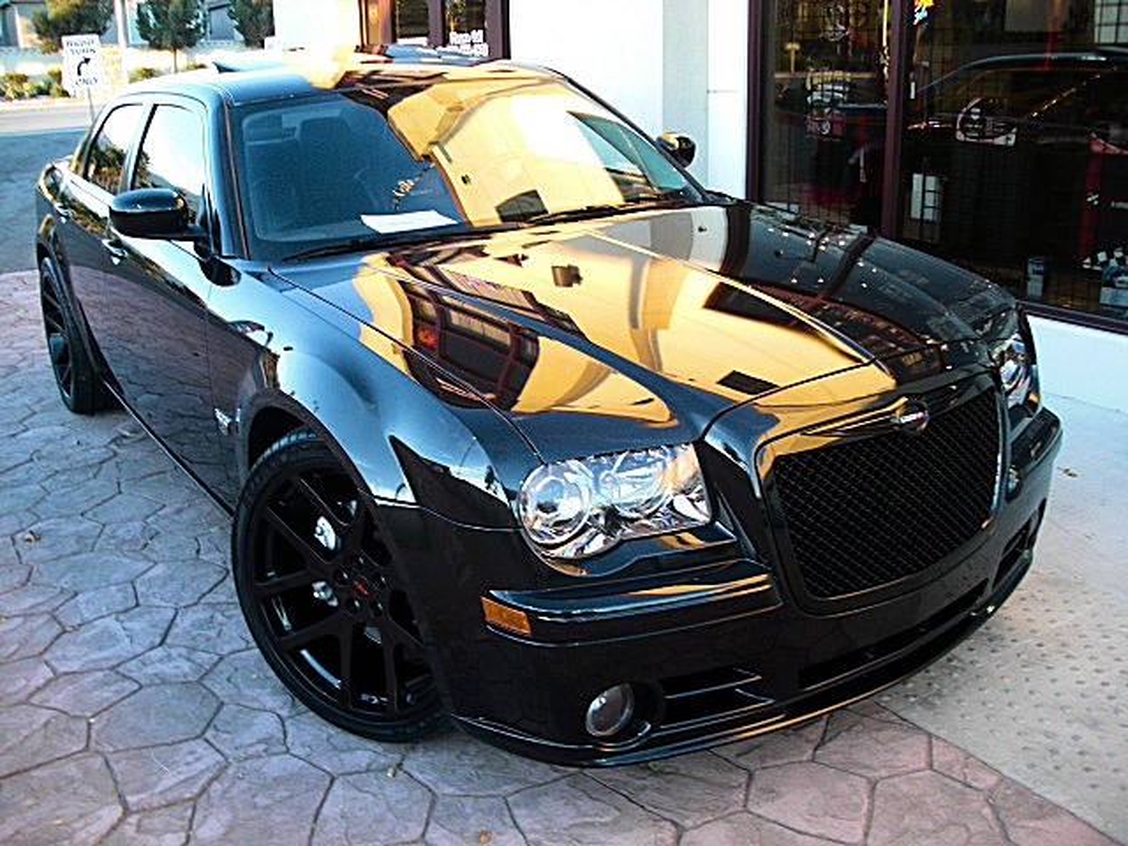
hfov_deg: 51.4
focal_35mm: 36
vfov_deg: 39.7
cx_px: 564
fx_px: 1173
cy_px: 423
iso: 200
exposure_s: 1/60
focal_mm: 6.3
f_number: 2.8
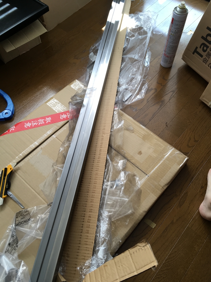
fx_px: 236
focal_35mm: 29
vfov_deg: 61.7
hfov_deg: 48.2
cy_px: 141
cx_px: 106
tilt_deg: -60.2
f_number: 2.2
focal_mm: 4.15
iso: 32
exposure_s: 1/120
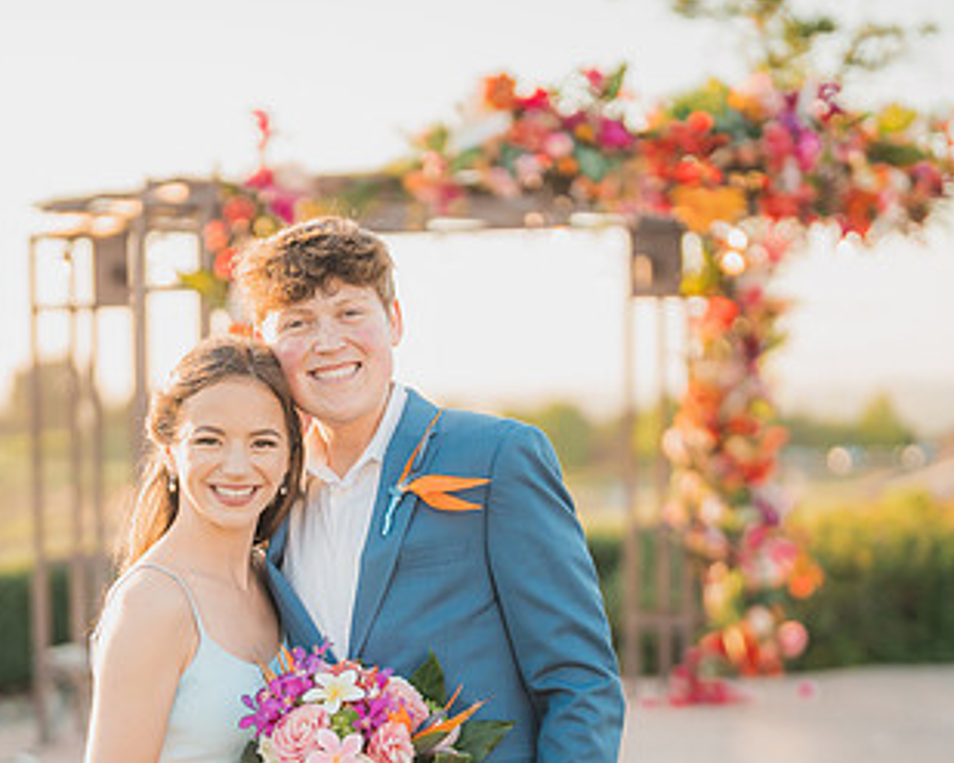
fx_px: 2484
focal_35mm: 88
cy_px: 595
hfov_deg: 21.7
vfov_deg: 17.3
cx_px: 380
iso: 200
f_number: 1.2
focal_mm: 50
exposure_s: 1/2000
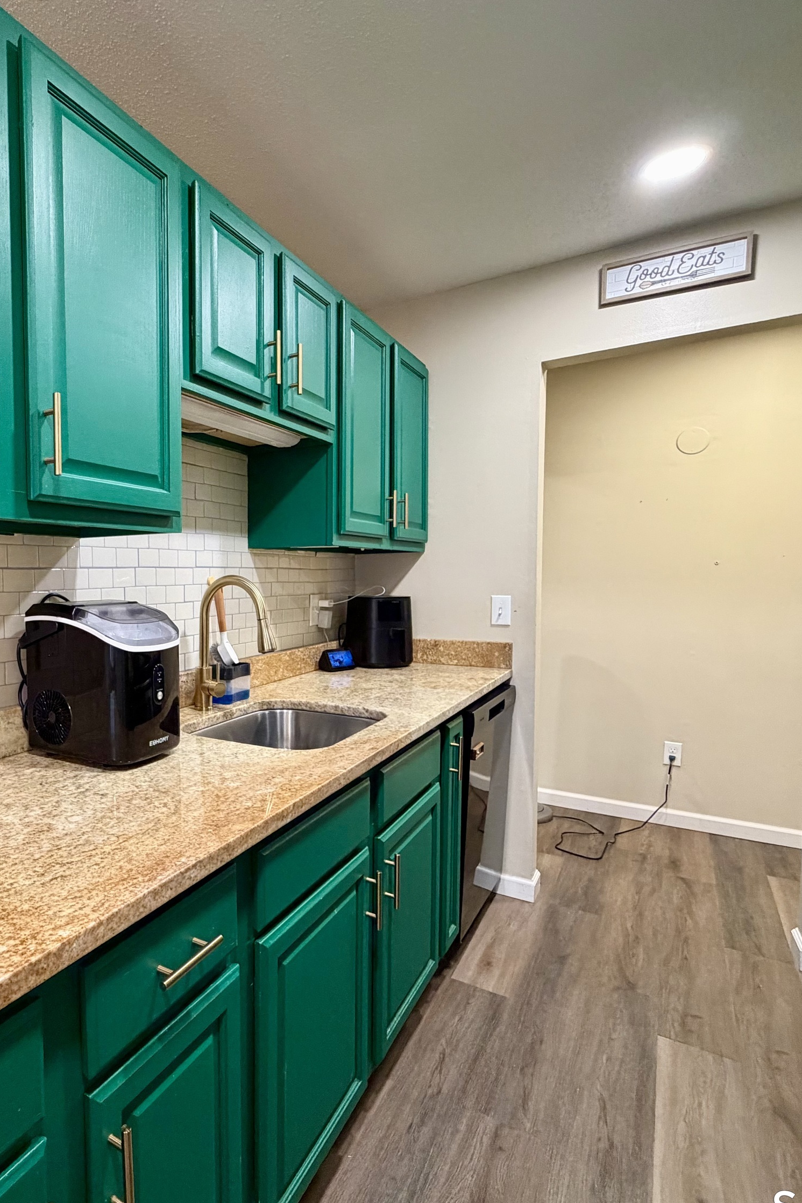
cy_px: 615
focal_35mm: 20
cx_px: 193
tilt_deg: -2.7
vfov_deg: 84.0
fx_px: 668
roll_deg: +1.3
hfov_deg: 58.4
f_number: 2.2
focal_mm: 2.22
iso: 400
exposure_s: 1/60
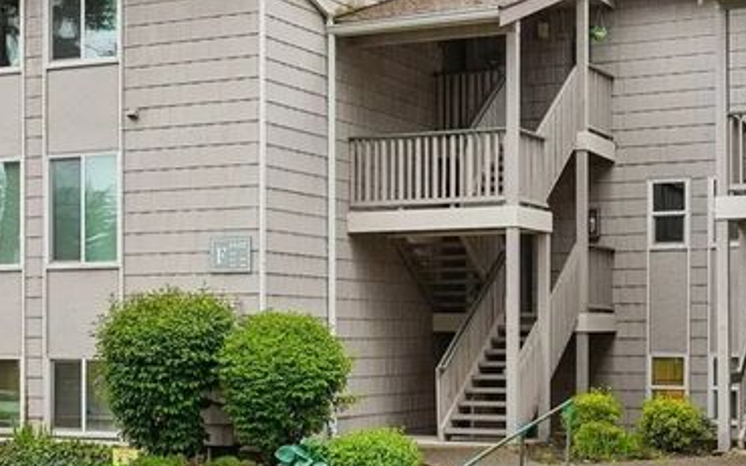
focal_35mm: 79
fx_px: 1606
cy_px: 230
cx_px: 256
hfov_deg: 26.0
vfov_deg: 16.5
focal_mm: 28
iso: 400
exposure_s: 1/60
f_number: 8
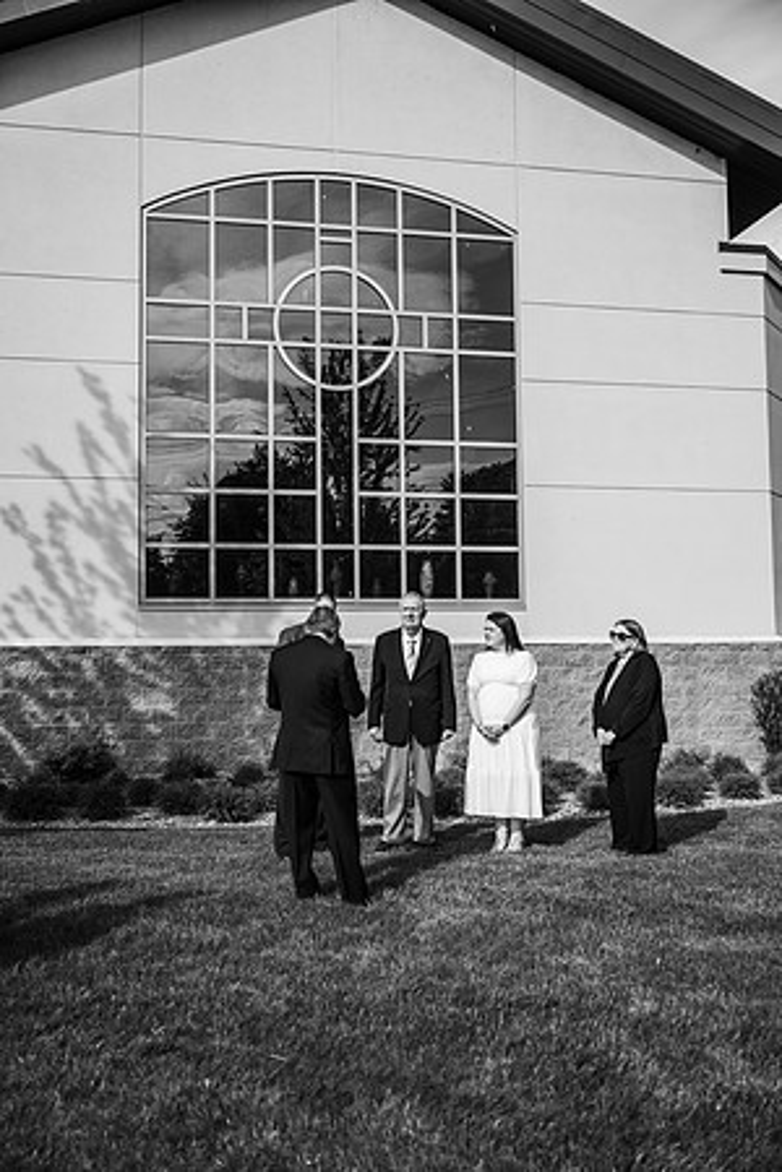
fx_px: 1205
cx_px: 391
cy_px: 586
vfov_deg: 51.9
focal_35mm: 37
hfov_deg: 35.9
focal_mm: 37
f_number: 2.8
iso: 200
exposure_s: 1/3200
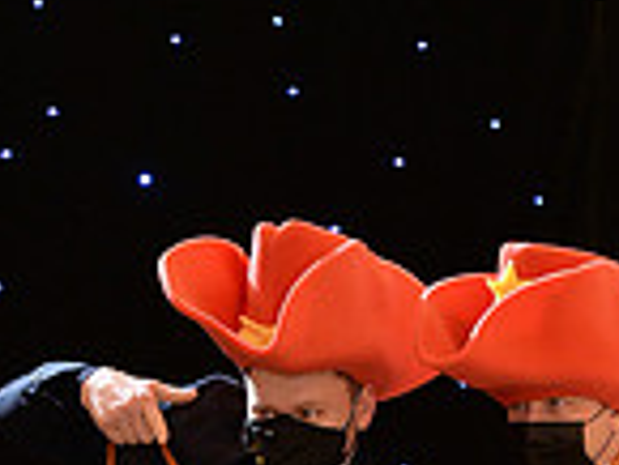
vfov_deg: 3.0
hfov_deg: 4.0
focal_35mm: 499
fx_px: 8930
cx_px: 169
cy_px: 828
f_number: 5
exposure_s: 1/250
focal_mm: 130
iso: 2500
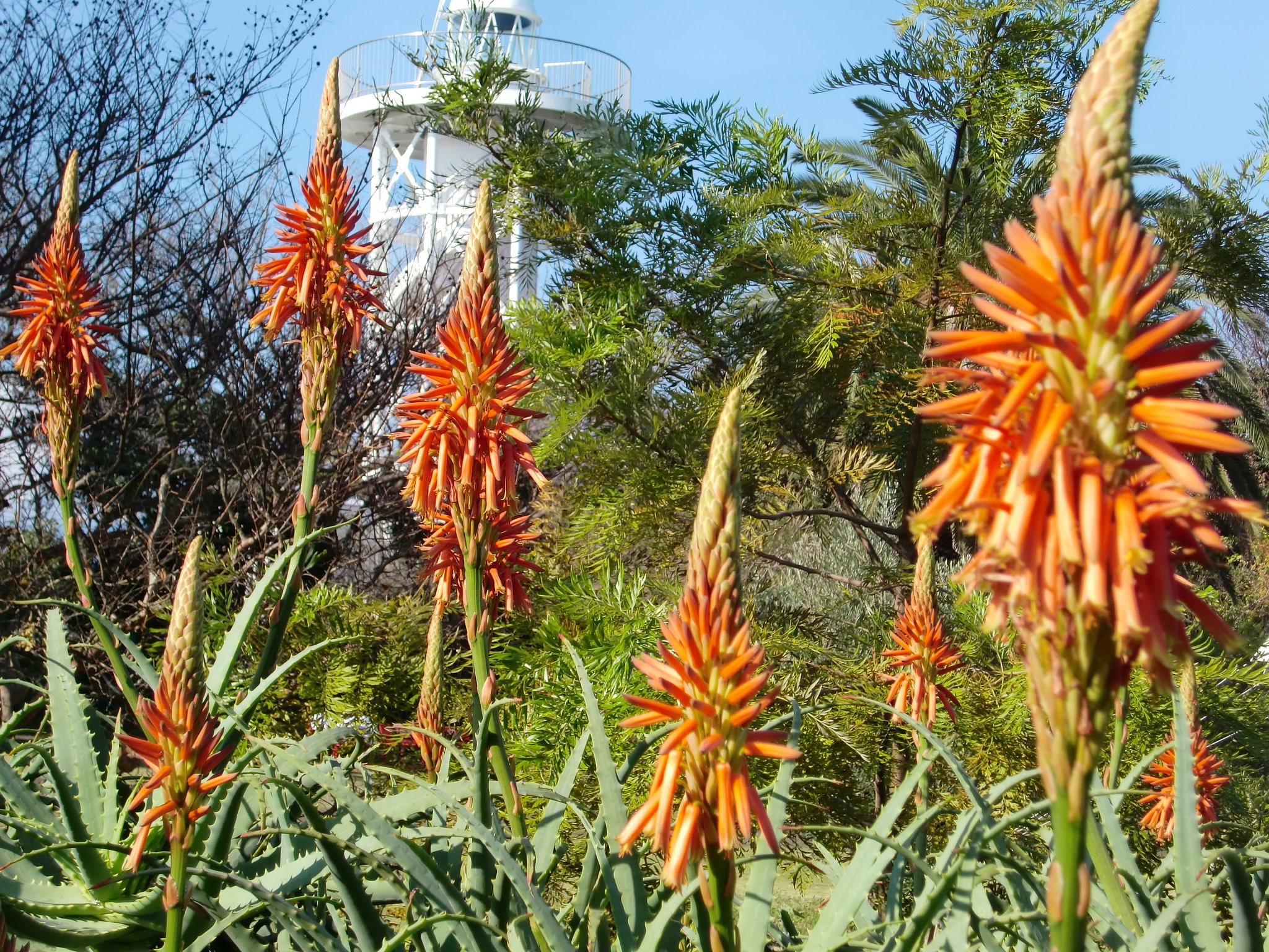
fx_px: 2420
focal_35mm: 66
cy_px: 476
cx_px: 634
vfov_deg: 22.3
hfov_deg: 29.4
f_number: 4.1
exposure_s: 1/400
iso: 64
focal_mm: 11.7
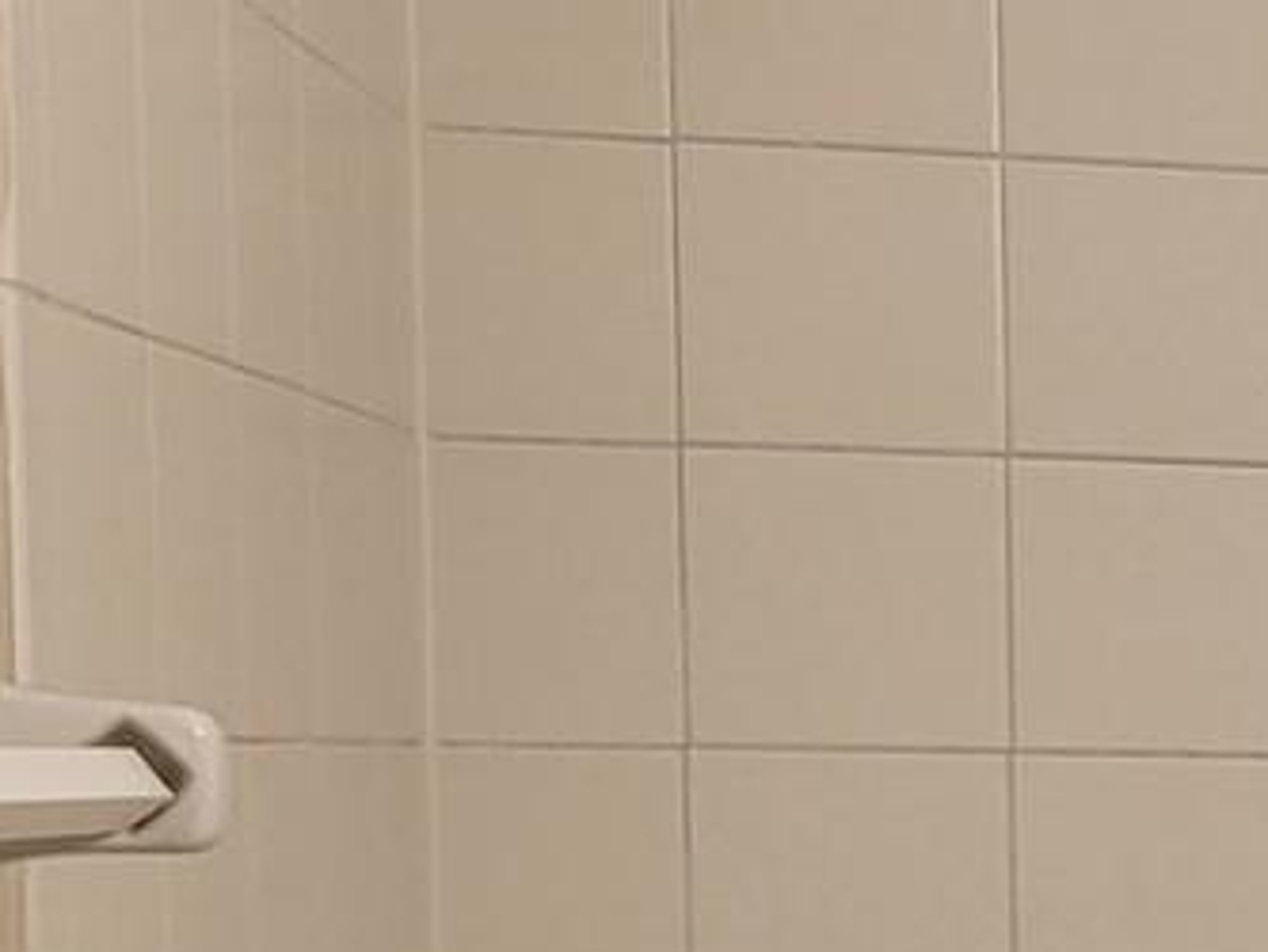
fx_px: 4580
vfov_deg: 11.5
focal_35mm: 125
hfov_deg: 12.6
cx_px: 2955
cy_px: 1279
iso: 100
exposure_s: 1/120
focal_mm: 5.4
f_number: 1.8
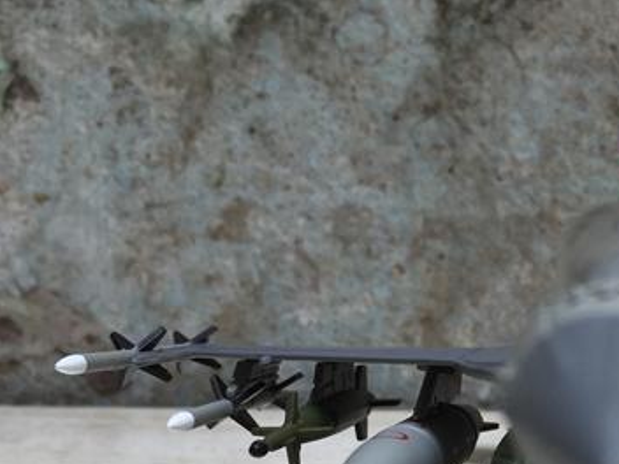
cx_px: 617
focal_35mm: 66
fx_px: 1180
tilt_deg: -7.0
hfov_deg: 27.7
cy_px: 383
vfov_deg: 21.9
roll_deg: -2.9
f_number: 2.2
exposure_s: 1/363
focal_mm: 4.15
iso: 32
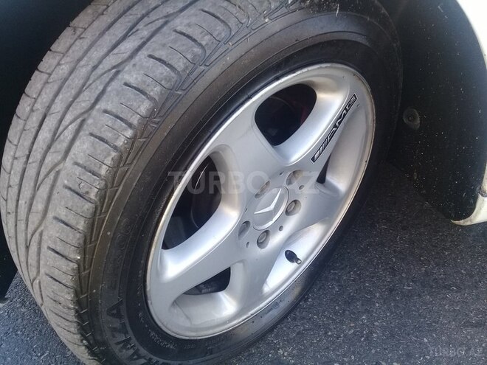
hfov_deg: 58.4
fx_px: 436
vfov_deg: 45.4
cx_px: 244
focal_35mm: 31
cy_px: 182
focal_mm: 3.3
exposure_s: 1/100
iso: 50
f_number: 2.2
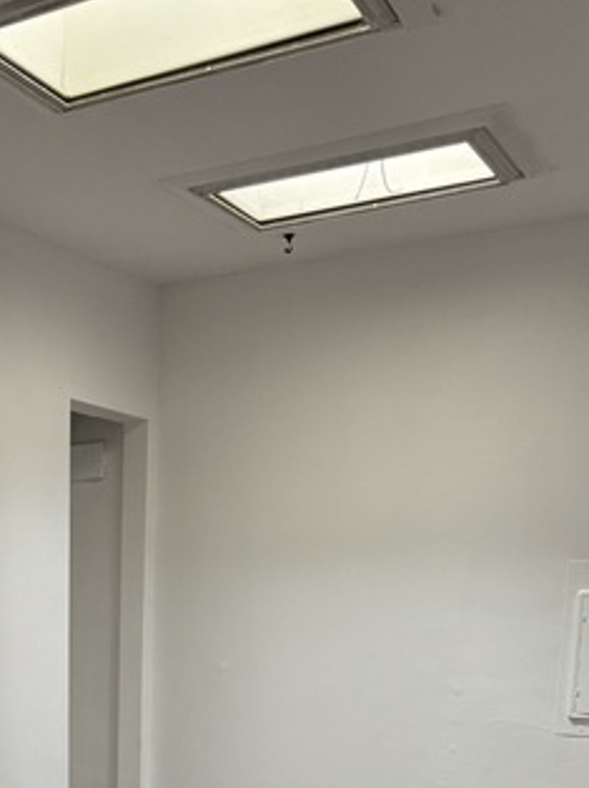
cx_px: 3
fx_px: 1159
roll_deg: +0.9
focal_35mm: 51
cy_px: 817
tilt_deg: -9.1
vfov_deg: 33.7
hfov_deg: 27.0
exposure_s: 1/60
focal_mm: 6.76
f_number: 1.78
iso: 250
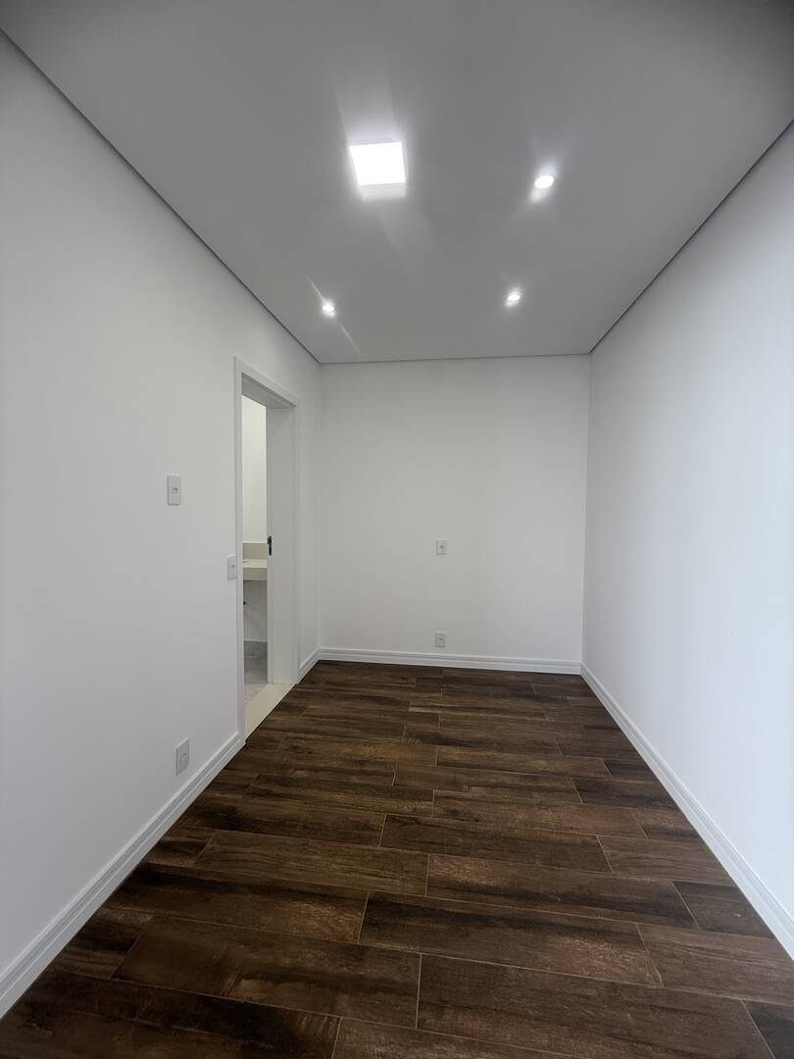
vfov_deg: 102.1
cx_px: 397
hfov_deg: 85.7
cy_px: 530
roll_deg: -0.3
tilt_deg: -1.8
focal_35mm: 14
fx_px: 428
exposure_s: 1/99
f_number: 2.2
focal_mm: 2.22
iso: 64
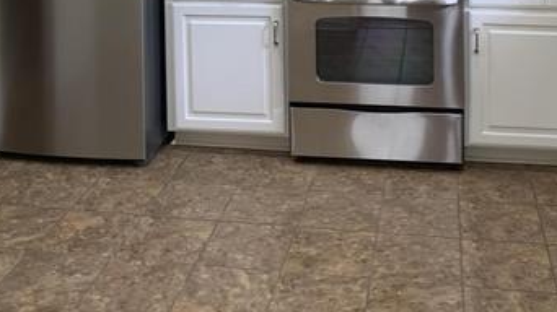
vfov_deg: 20.5
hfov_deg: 39.2
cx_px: 303
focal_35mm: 53
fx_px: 782
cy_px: -101
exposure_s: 1/60
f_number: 1.8
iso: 100
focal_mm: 4.25
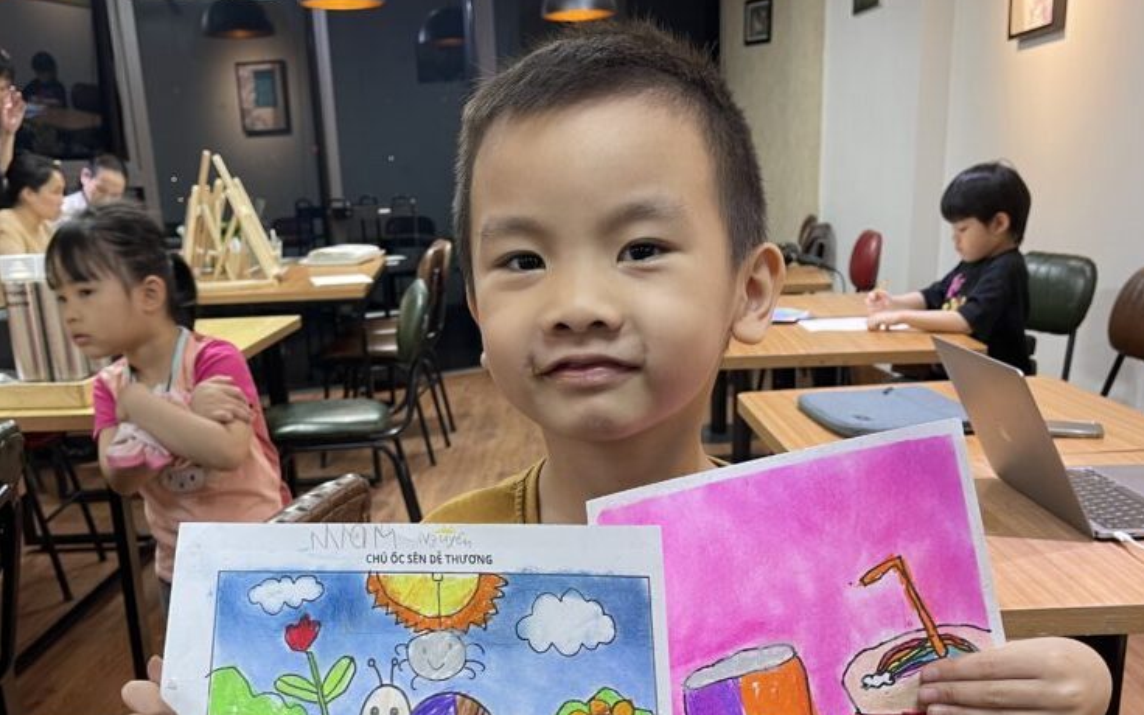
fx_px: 1122
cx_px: 580
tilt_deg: -18.1
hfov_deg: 54.0
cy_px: 535
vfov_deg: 34.6
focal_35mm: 36
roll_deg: +1.9
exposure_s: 1/50
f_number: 1.6
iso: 64
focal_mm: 5.1
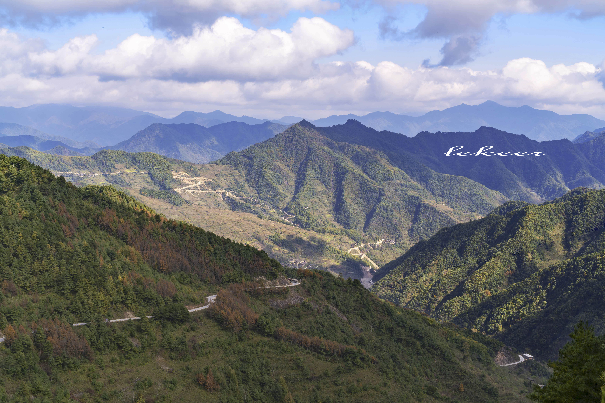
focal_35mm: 50
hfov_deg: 39.6
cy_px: 202
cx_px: 302
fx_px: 840
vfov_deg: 27.0
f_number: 5.6
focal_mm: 50
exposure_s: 1/320
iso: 100
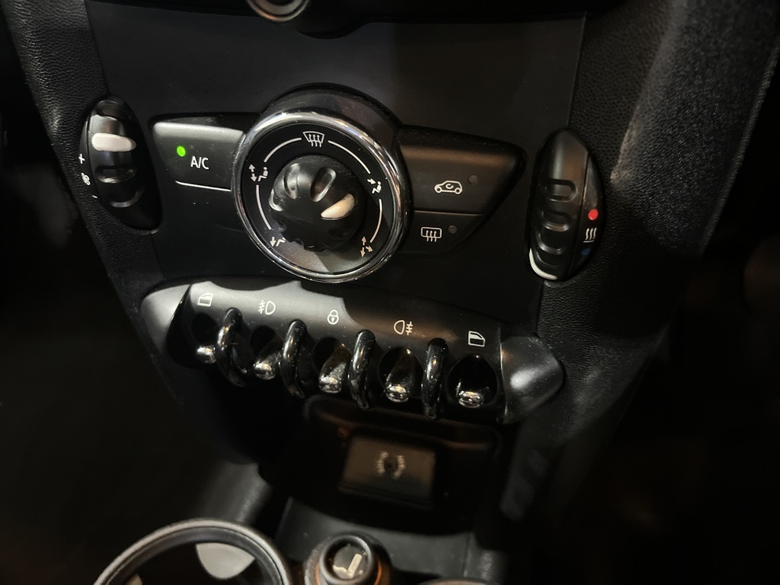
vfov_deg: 53.1
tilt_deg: -36.1
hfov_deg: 67.3
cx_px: 390
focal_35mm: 26
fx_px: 586
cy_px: 292
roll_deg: +2.3
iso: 8000
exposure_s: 1/100
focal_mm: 5.1
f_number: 1.6
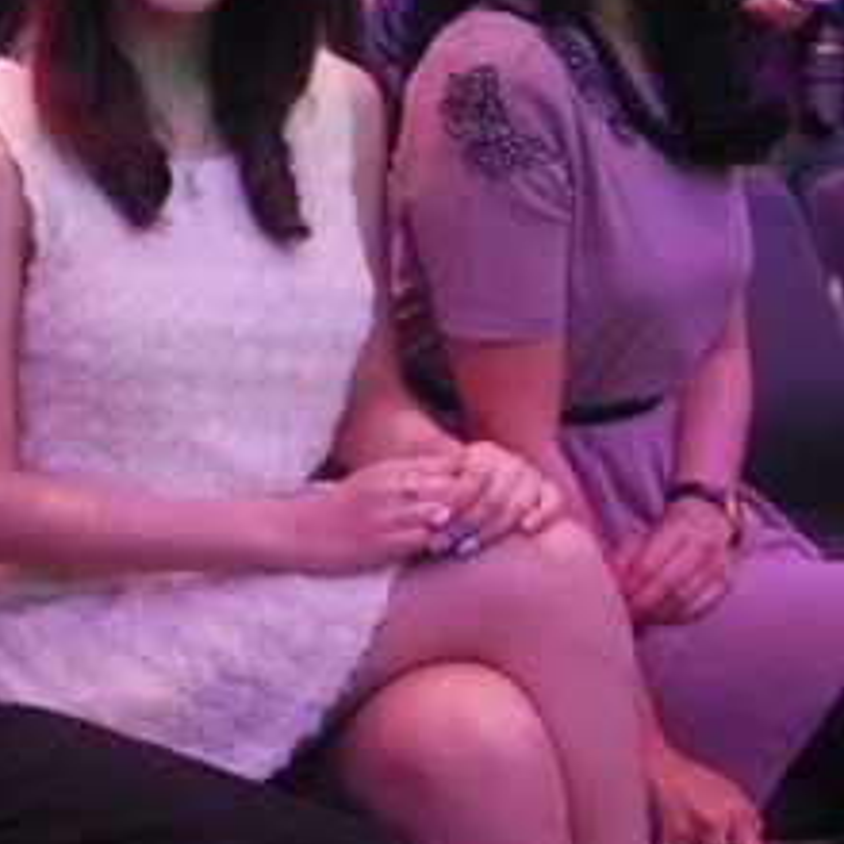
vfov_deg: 21.2
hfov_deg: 18.1
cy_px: 207
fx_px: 2234
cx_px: -552
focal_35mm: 81
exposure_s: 1/15
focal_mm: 18
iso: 1600
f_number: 5.6
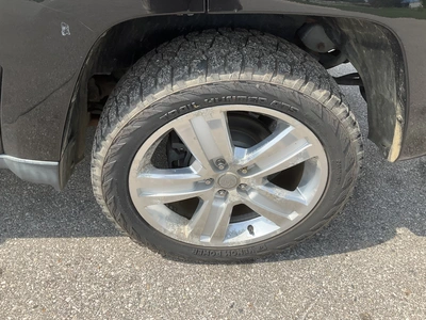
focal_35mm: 29
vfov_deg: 48.2
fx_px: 357
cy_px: 160
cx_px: 213
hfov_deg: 61.7
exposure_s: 1/997
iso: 25
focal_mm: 3
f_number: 1.8
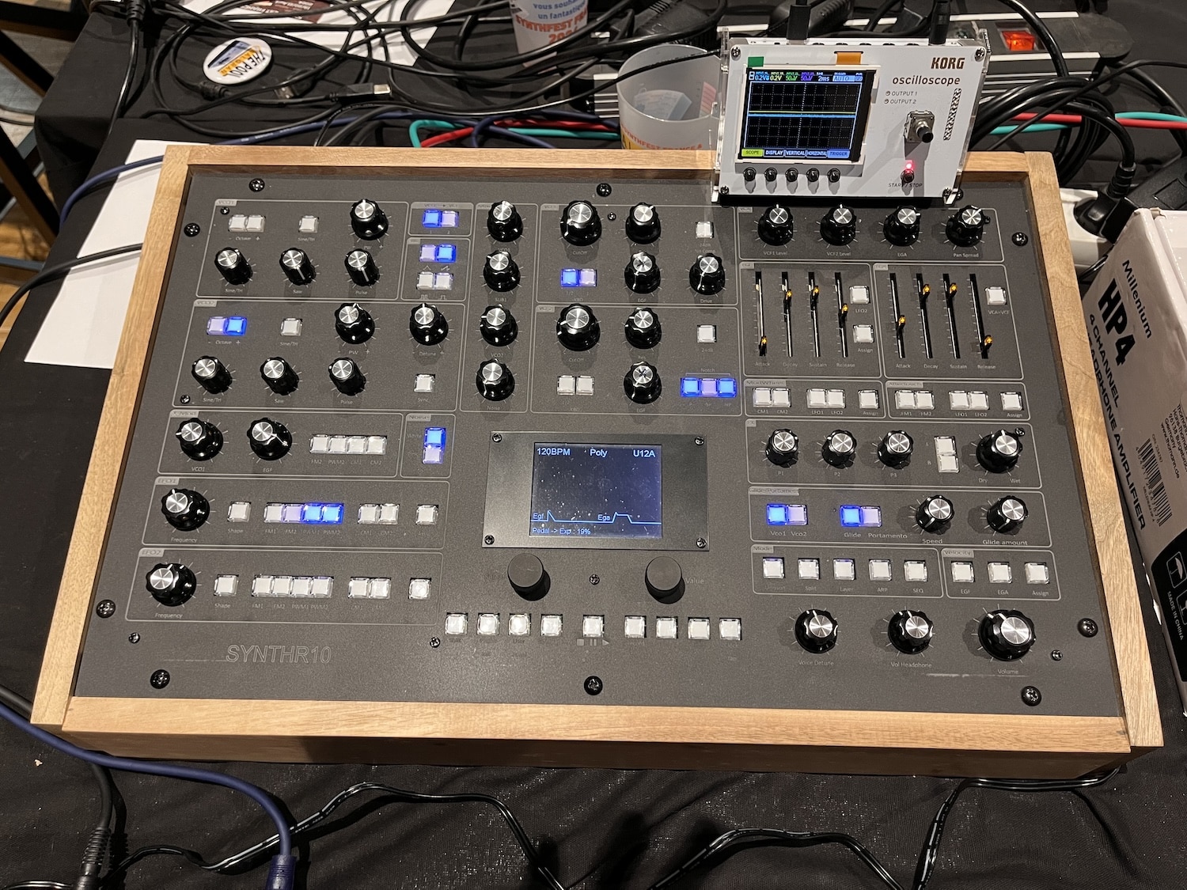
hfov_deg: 67.3
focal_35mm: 26
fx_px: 892
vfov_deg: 53.1
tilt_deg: -59.3
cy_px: 445
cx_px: 594
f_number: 1.6
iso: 250
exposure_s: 1/58
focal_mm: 5.1
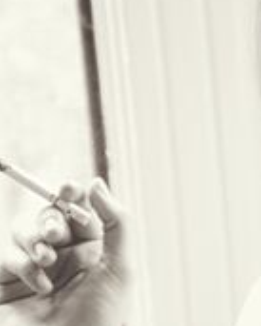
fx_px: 2634
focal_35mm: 273
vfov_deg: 7.1
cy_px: 228
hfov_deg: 5.6
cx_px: 345
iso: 800
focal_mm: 70
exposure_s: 1/50
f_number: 4.2
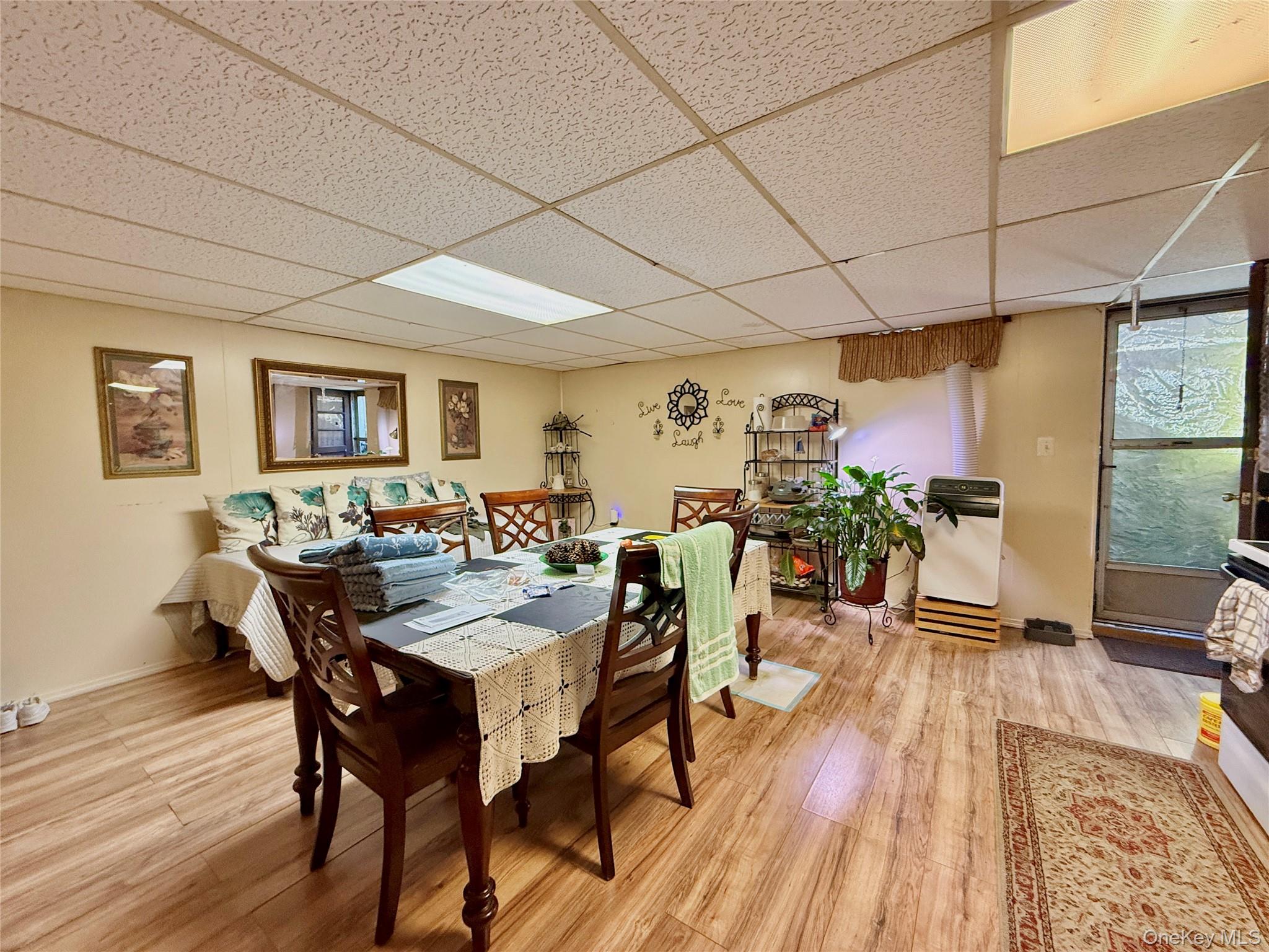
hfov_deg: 102.1
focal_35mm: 14
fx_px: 513
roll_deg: +1.5
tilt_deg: -3.4
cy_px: 476
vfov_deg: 85.7
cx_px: 634
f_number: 2.2
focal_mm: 2.22
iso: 320
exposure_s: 1/60
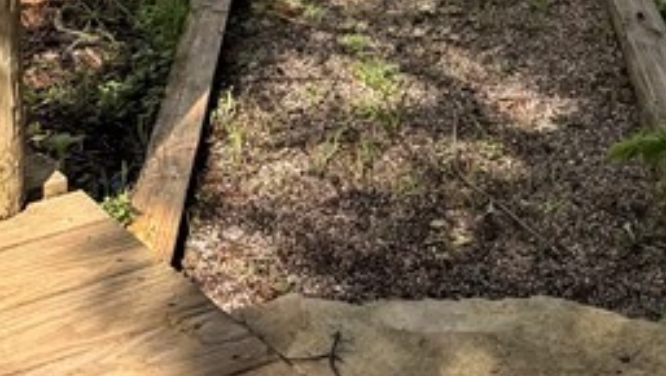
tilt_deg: -9.8
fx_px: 1838
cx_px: 101
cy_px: -327
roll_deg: -0.4
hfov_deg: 20.2
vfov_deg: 10.8
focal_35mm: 104
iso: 80
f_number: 1.78
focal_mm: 6.76
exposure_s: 1/2169
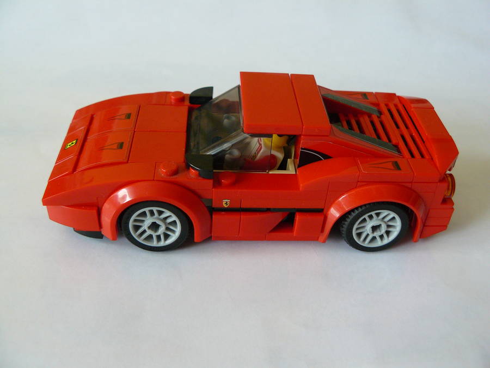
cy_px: 184
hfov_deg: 51.4
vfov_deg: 39.7
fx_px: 510
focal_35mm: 36
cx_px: 245
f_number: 2.8
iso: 200
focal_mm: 6
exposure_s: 1/30
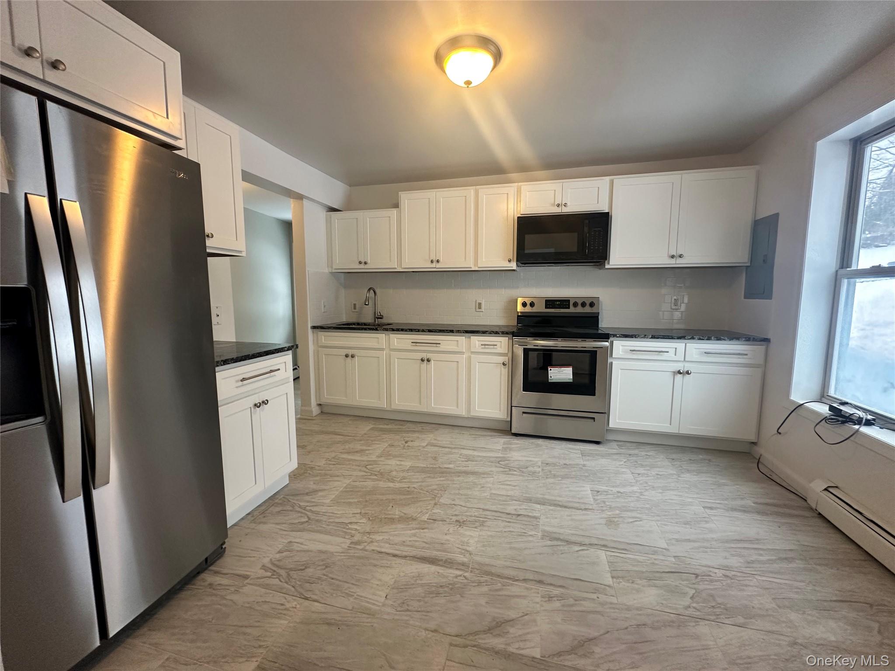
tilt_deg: -6.6
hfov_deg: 102.1
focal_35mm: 14
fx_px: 362
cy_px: 336
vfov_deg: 85.7
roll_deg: -0.5
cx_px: 448
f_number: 2.2
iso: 200
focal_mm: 2.22
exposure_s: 1/60
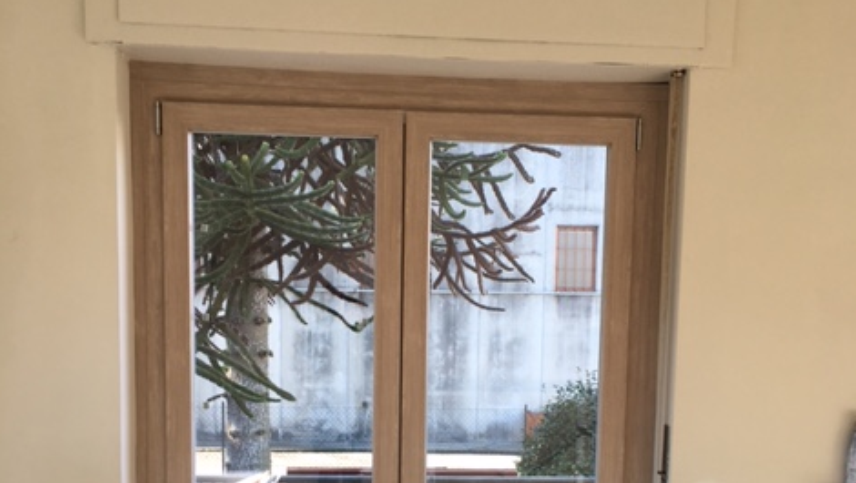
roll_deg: -0.8
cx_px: 435
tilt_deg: -6.0
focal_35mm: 43
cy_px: 397
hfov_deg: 47.3
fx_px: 977
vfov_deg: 27.1
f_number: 2.2
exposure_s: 1/50
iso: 25
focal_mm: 4.15
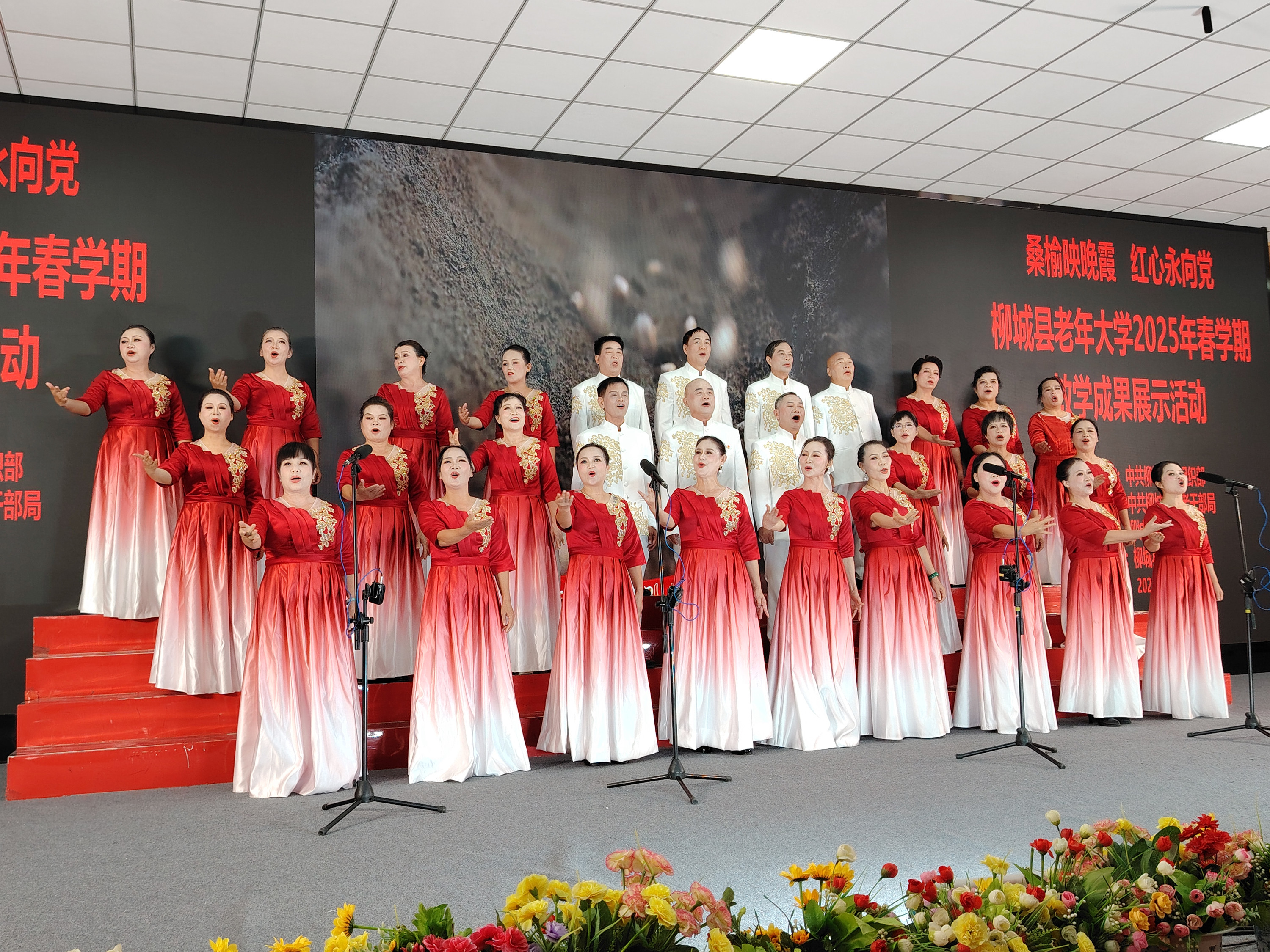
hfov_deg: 56.8
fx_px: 1174
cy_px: 476
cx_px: 635
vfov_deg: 44.2
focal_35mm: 32
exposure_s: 1/50
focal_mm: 5.25
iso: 378
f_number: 1.75
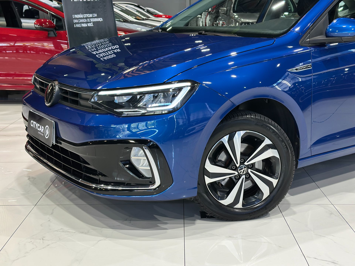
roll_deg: +0.1
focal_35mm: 48
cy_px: 133
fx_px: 492
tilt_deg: -13.7
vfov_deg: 30.3
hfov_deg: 39.7
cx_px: 178
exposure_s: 1/66
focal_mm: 6.86
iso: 160
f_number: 1.78
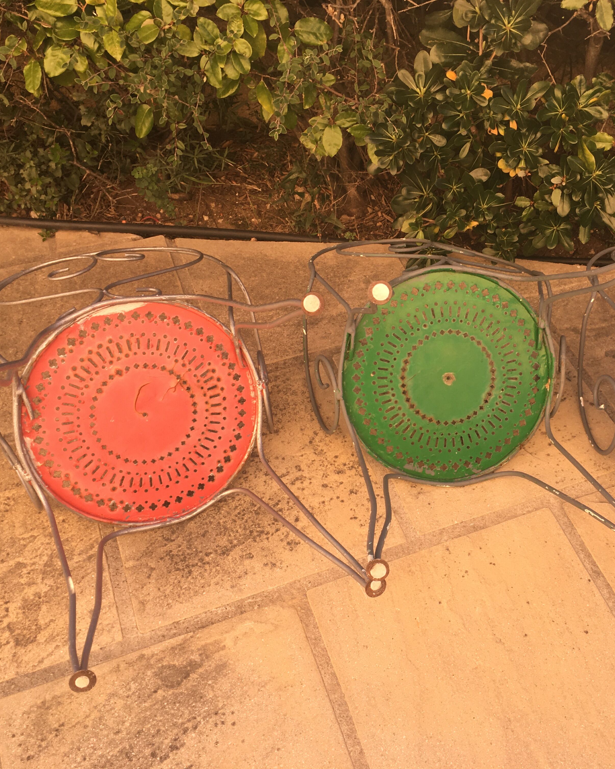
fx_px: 864
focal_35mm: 38
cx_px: 405
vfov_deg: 47.9
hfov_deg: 38.8
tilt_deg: -50.7
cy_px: 385
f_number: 2.2
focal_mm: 4.15
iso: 25
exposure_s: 1/130
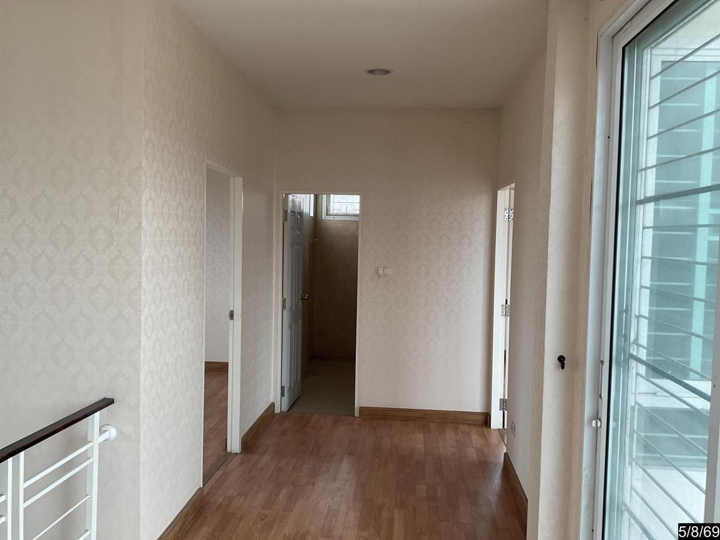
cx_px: 360
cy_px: 270
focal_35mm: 29
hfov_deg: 61.7
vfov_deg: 48.2
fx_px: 603
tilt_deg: -5.5
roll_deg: -0.3
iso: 25
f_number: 1.8
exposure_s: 1/100
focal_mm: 3
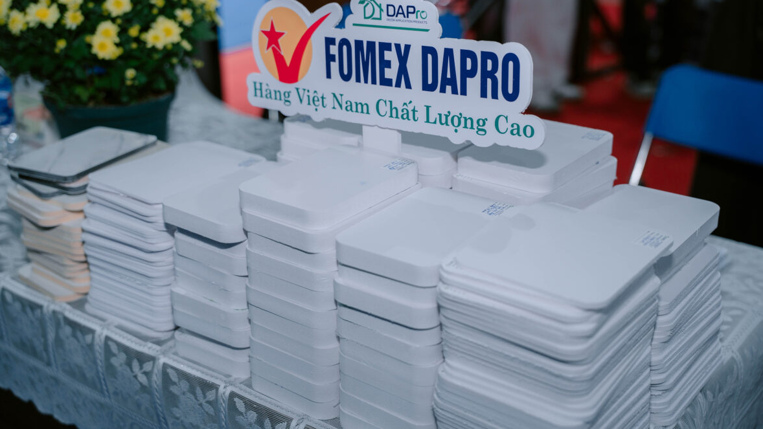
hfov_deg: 42.6
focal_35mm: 48
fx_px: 978
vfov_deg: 24.7
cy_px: 178
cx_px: 379
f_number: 3.2
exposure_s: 1/250
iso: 500
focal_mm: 45.3
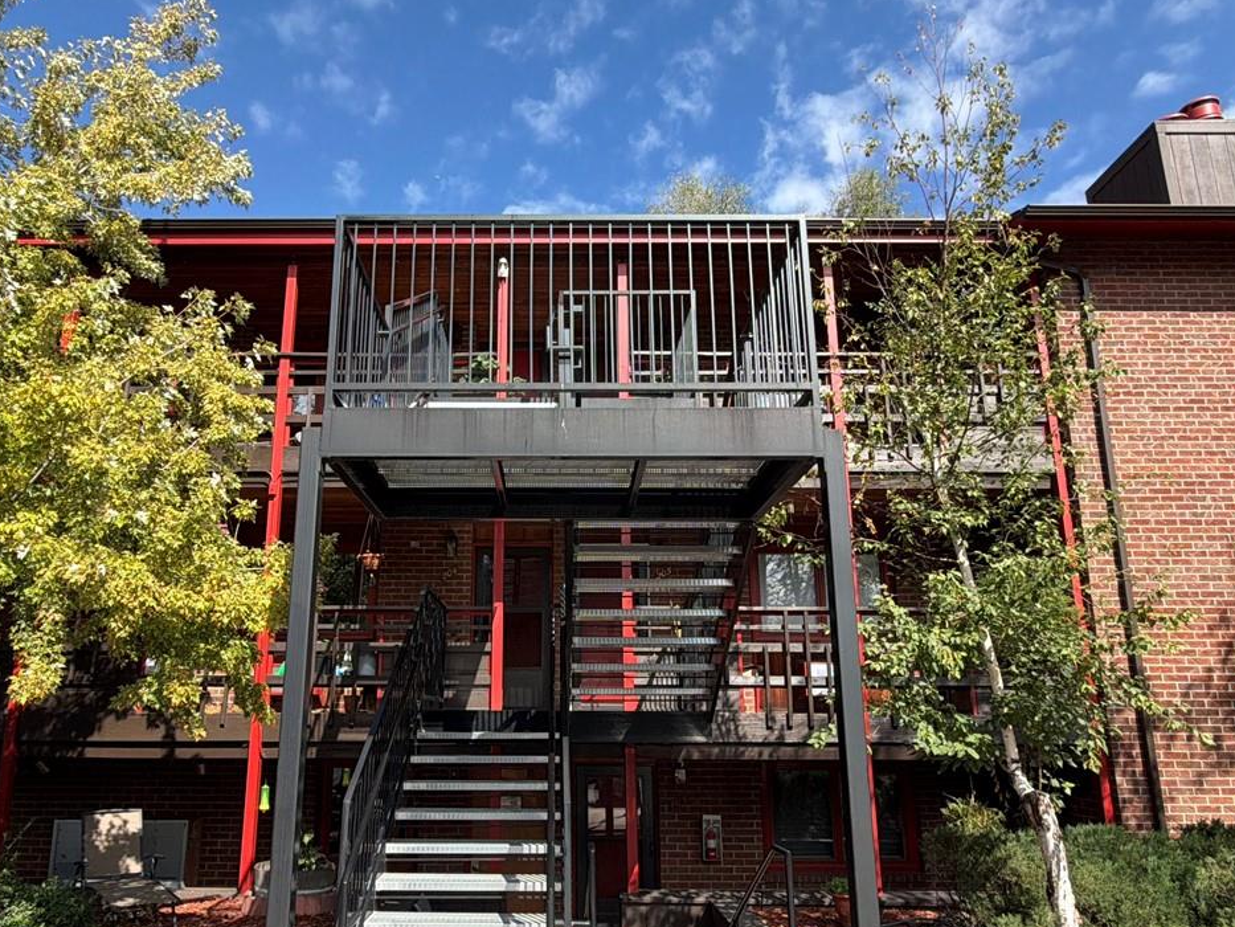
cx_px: 555
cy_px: 532
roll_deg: -0.1
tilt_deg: +13.2
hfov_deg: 71.4
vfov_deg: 56.6
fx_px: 856
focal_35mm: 24
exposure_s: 1/770
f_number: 2.2
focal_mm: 2.22
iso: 40
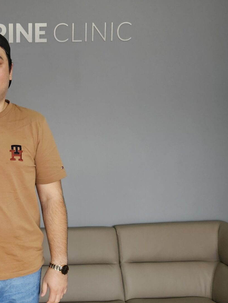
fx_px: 474
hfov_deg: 25.2
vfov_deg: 35.5
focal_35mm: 54
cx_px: -20
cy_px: 171
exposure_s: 1/100
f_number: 1.8
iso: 200
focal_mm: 5.4
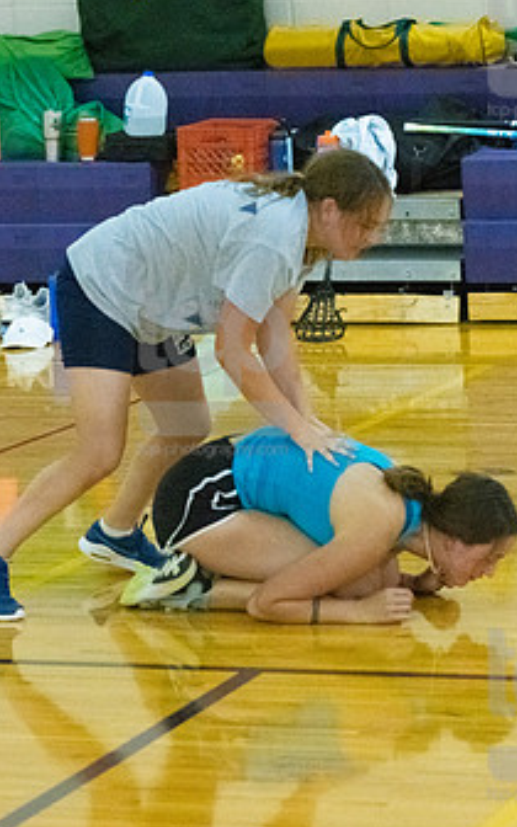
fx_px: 3765
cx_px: 214
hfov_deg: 7.9
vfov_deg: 12.5
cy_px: 370
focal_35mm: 167
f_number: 4.5
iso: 6400
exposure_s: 1/640
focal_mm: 95
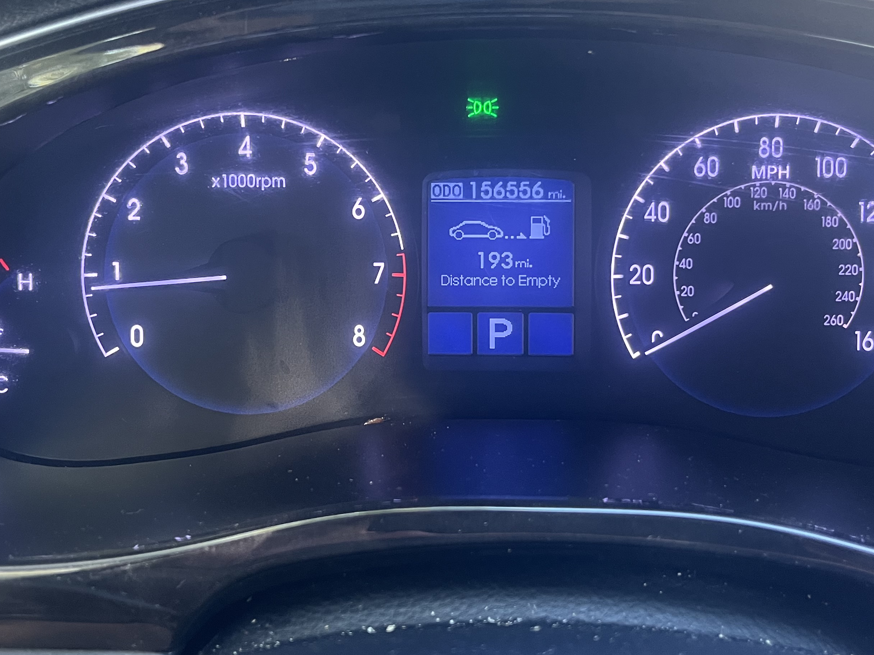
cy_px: 240
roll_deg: -1.4
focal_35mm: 43
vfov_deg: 33.4
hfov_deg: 43.8
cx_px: 396
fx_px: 1086
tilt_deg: -22.9
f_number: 1.6
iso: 250
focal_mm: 5.1
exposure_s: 1/60
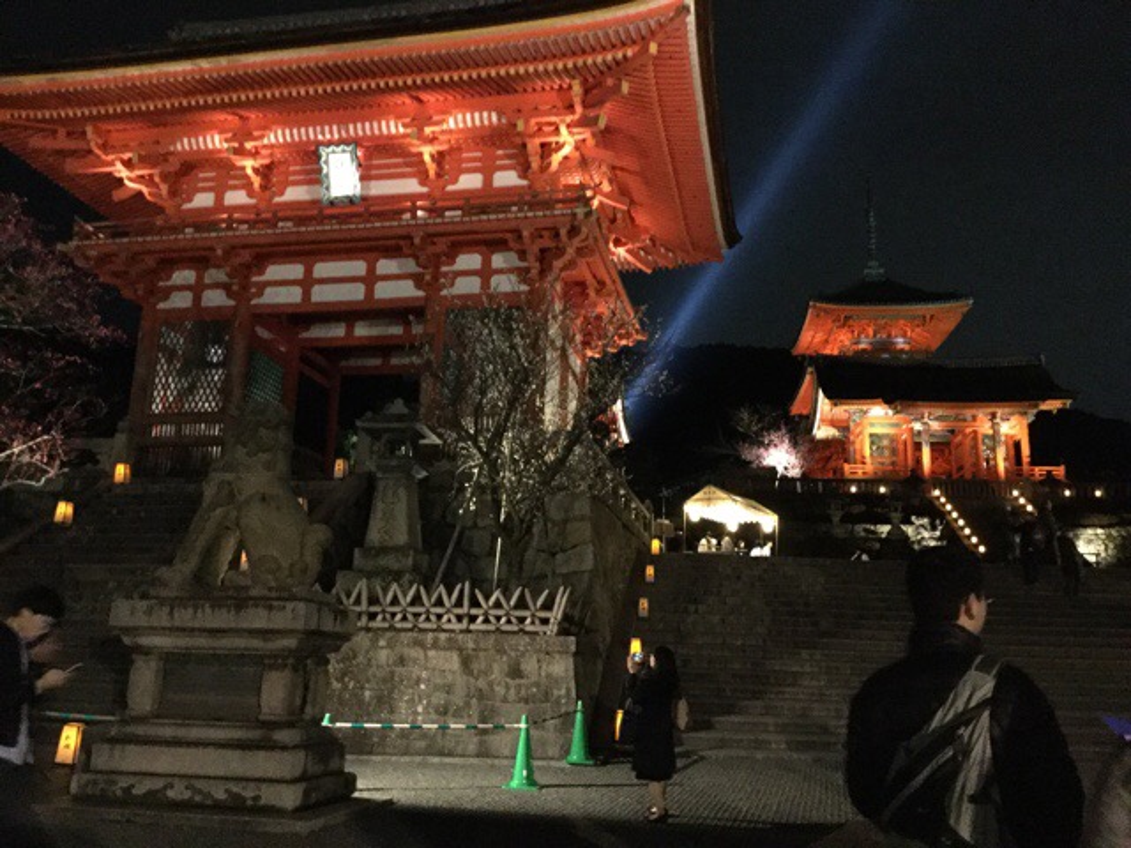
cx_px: 566
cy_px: 424
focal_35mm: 31
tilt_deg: +14.2
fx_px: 1013
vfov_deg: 45.4
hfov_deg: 58.4
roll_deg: -3.4
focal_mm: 3.3
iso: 800
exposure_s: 1/15
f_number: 2.4
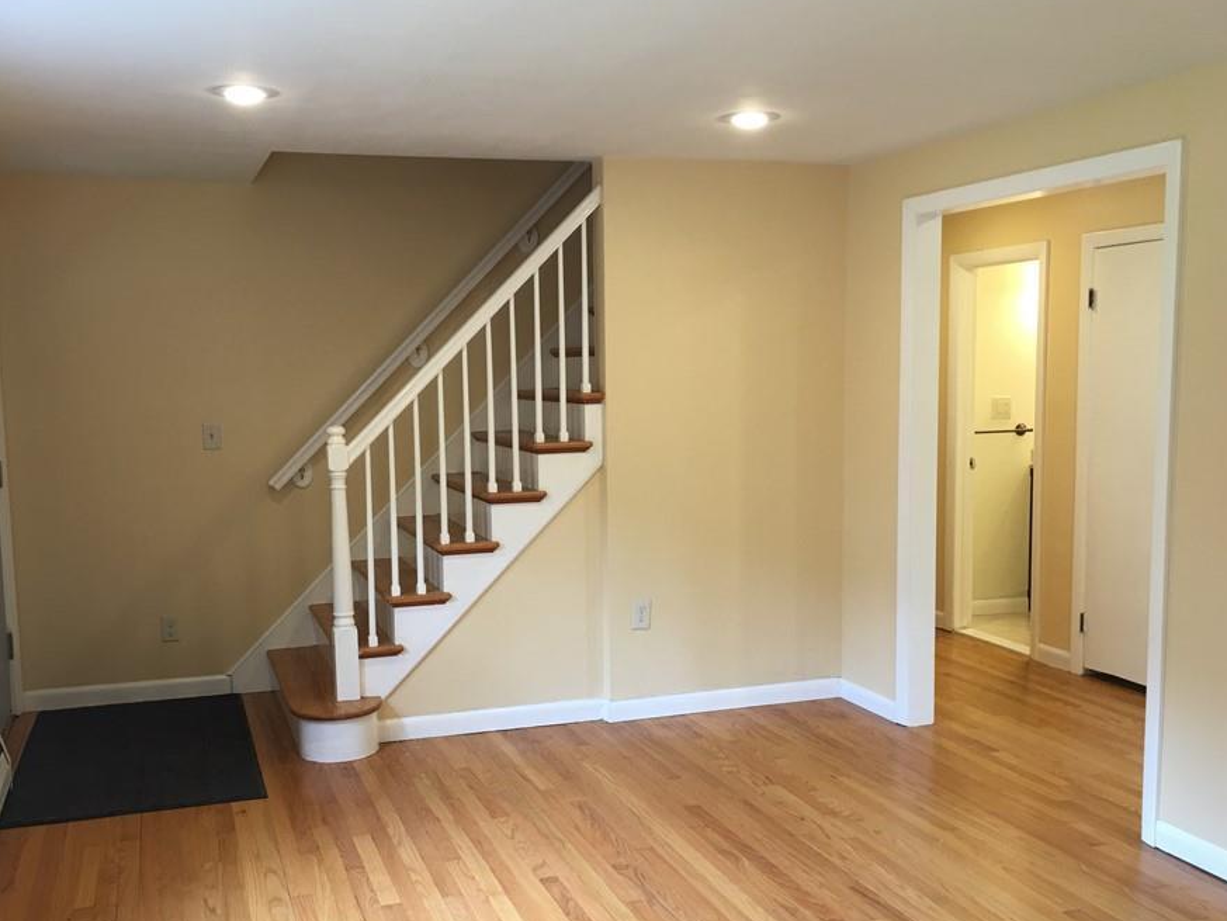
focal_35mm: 34
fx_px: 1205
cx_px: 538
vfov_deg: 41.8
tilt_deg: -5.4
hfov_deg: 53.8
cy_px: 502
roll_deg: +1.1
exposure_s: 1/15
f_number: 2.2
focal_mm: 4.15
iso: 32
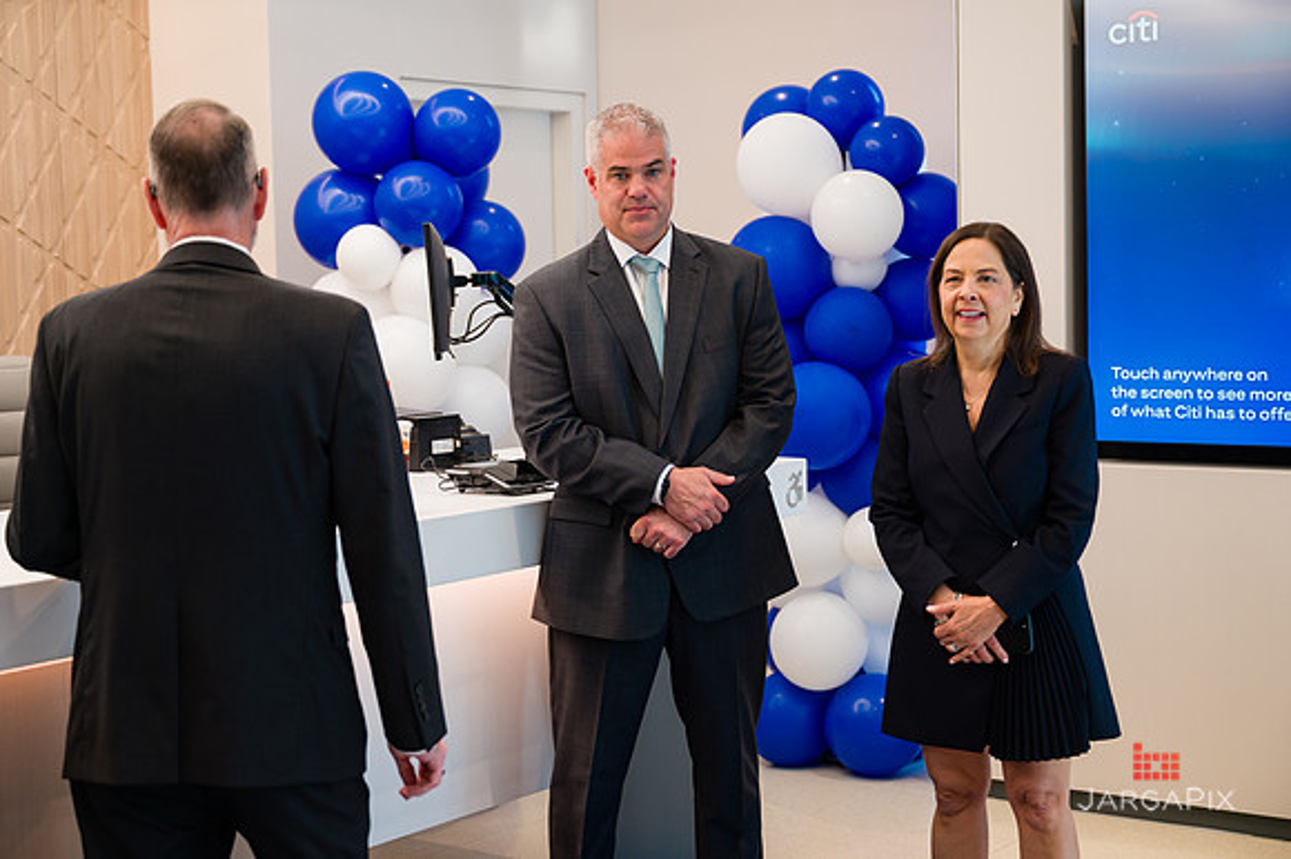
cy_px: 425
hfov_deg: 35.1
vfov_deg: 23.8
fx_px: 2040
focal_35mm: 57
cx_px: 653
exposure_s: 1/200
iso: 320
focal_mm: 56
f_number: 3.2
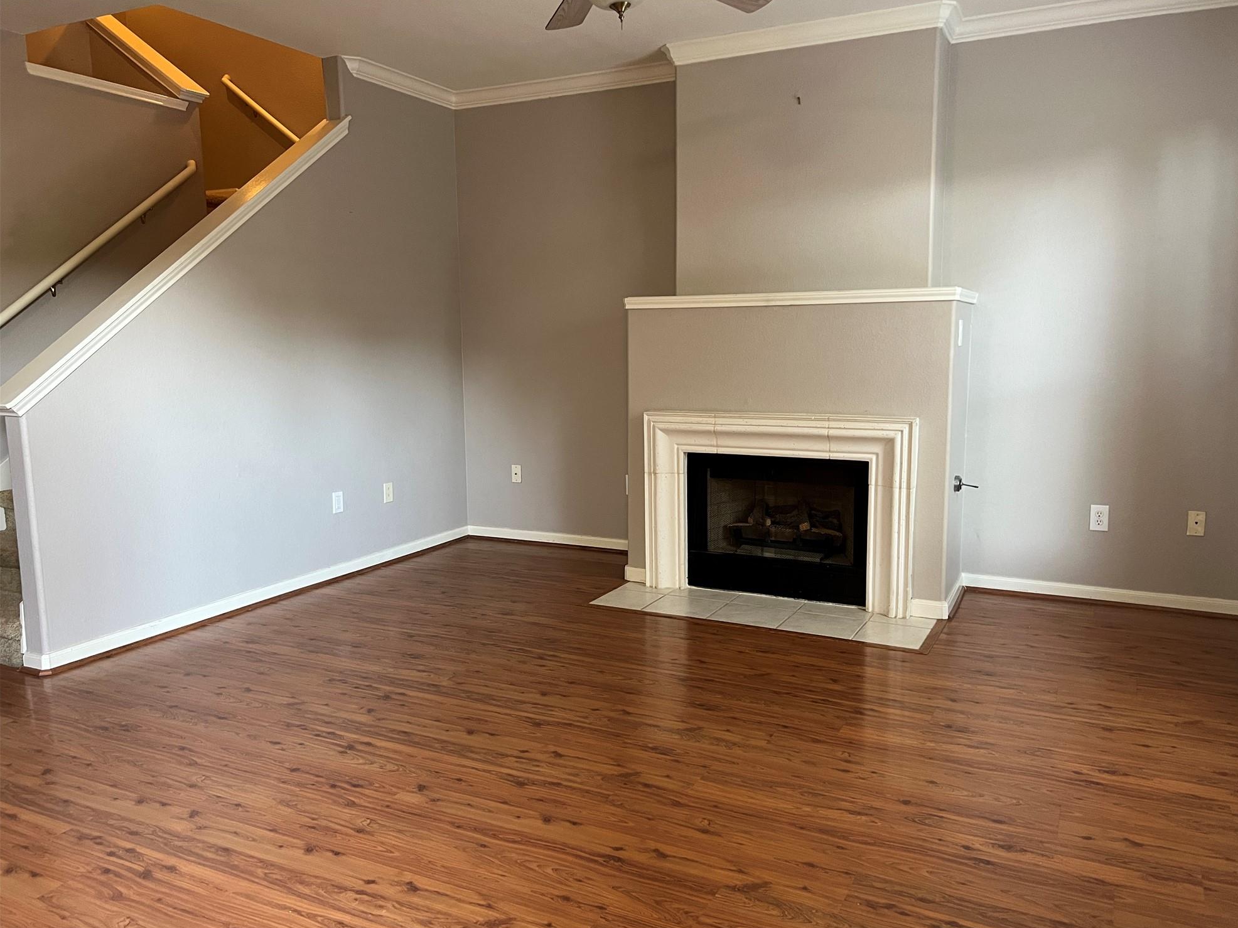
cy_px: 478
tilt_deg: -8.0
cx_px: 642
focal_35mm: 27
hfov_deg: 65.3
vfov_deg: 51.3
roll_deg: +0.4
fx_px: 966
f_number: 1.5
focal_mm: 5.7
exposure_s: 1/60
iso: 250
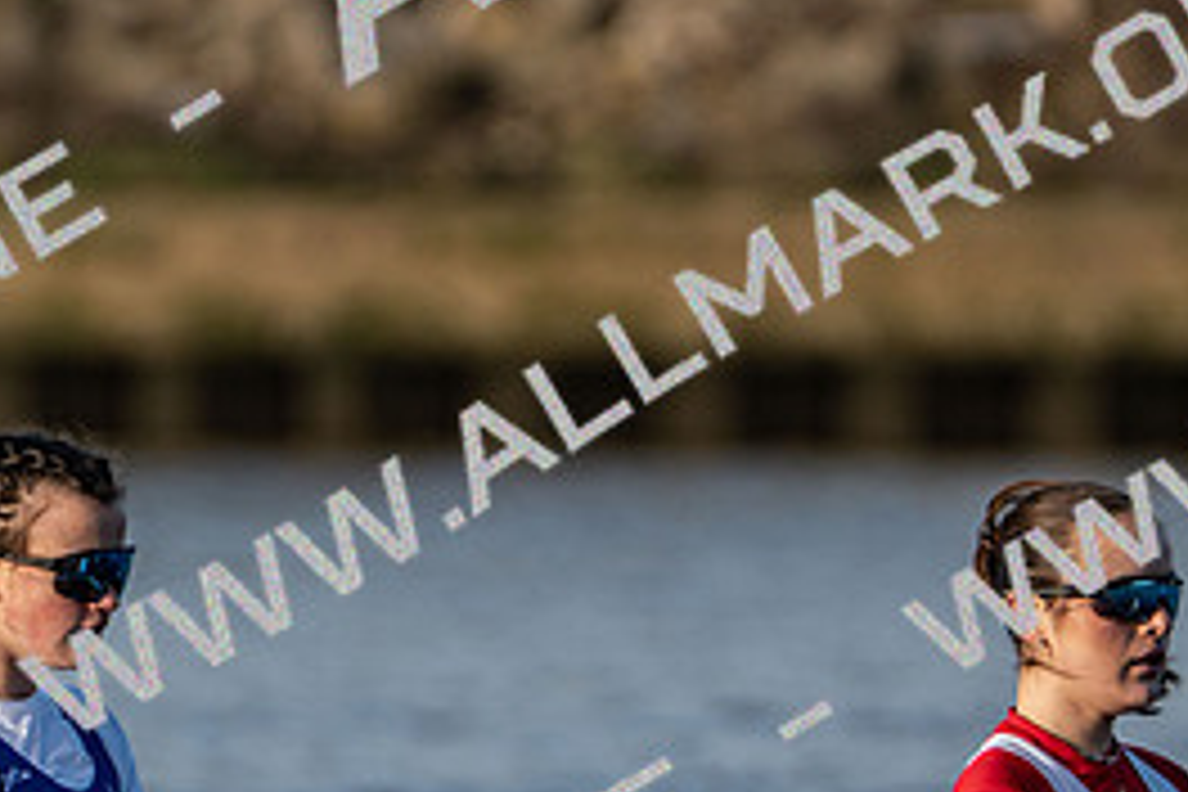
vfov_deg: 1.0
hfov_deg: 1.6
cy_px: 745
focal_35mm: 1316
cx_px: 576
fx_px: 43425
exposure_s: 1/2000
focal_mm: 600
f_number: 6.3
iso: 500
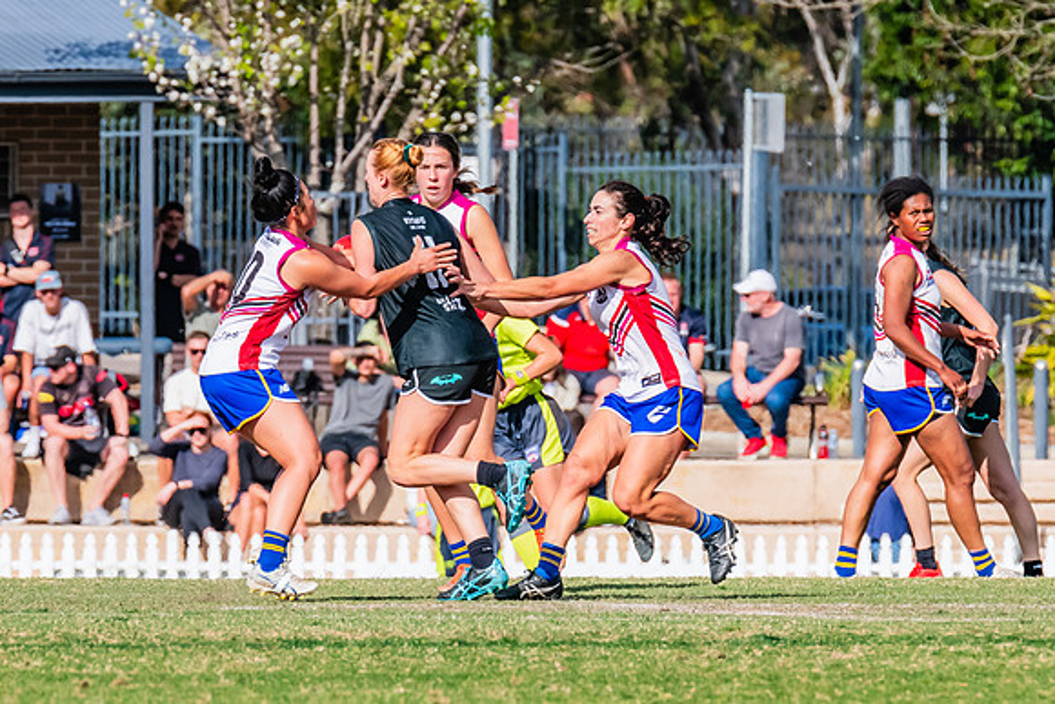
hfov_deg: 2.7
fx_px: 22771
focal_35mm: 777
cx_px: 429
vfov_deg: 1.8
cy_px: 414
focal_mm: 420
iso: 800
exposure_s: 1/1600
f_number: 11
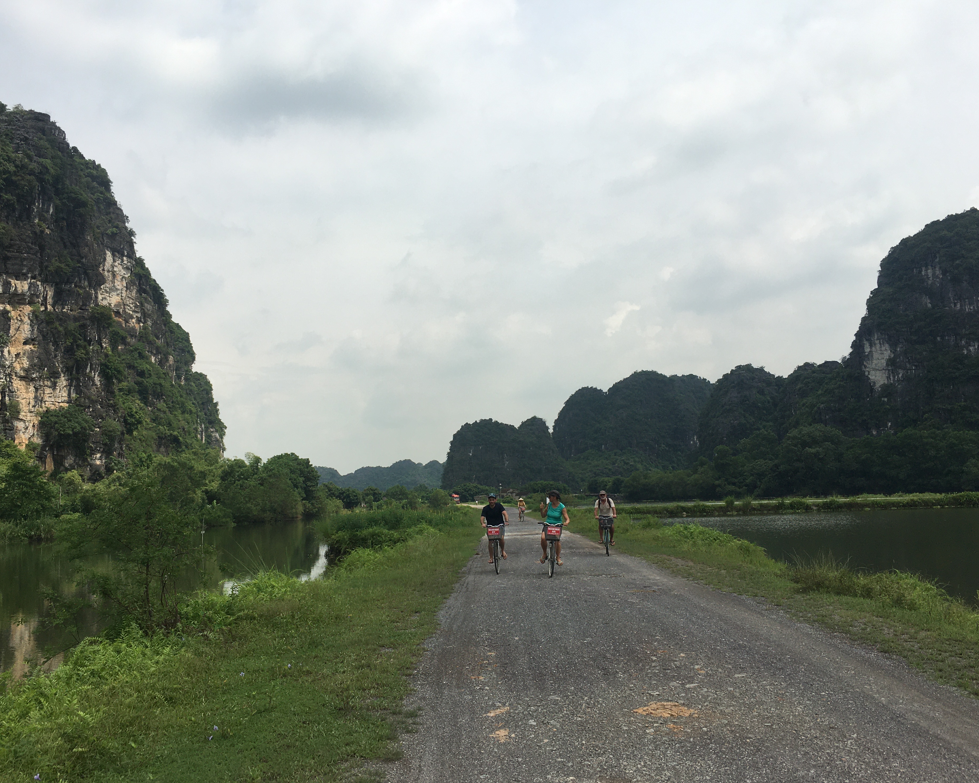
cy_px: 399
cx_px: 469
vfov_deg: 47.1
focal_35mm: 31
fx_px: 898
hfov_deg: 57.2
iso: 25
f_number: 2.2
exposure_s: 1/2137
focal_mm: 4.15
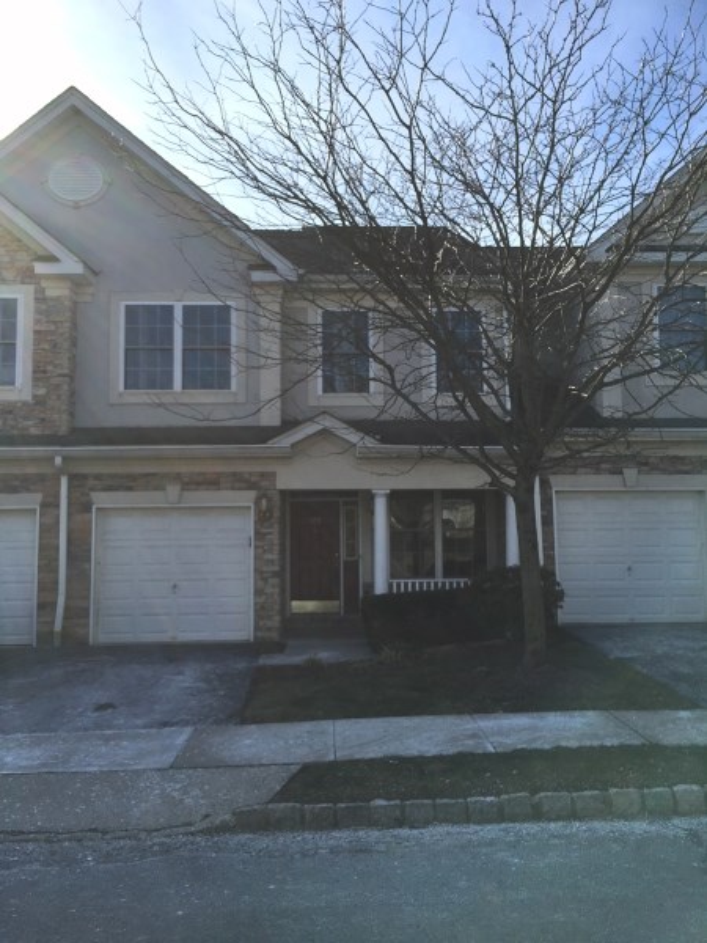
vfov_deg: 61.7
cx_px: 354
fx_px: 790
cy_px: 472
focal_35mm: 29
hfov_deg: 48.2
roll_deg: +1.8
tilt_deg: +4.9
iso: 25
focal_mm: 4.15
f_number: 2.2
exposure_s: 1/1304
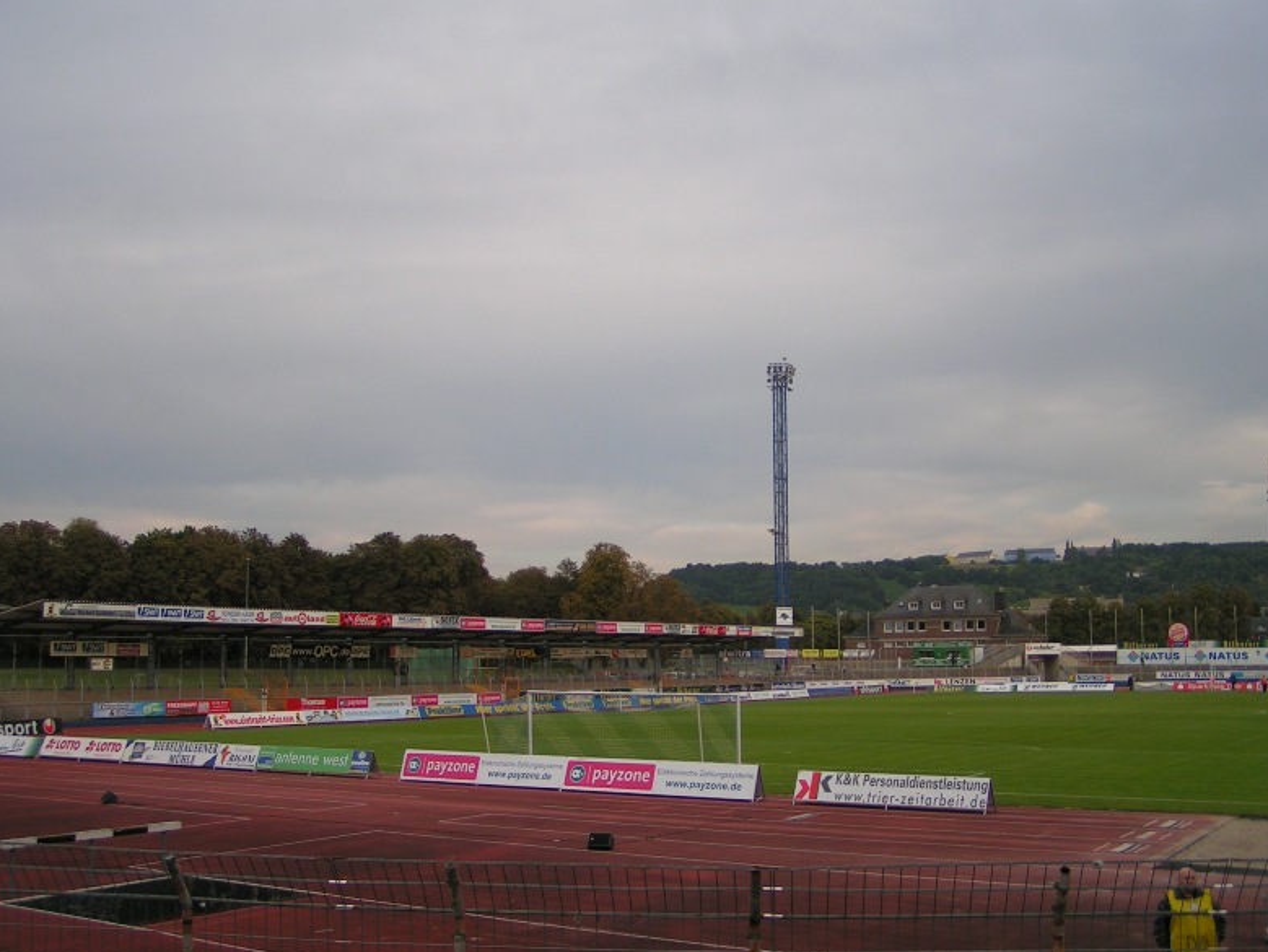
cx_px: 622
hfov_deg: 47.8
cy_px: 474
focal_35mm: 39
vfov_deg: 36.8
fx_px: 1429
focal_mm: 5.8
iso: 50
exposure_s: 1/400
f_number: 2.8
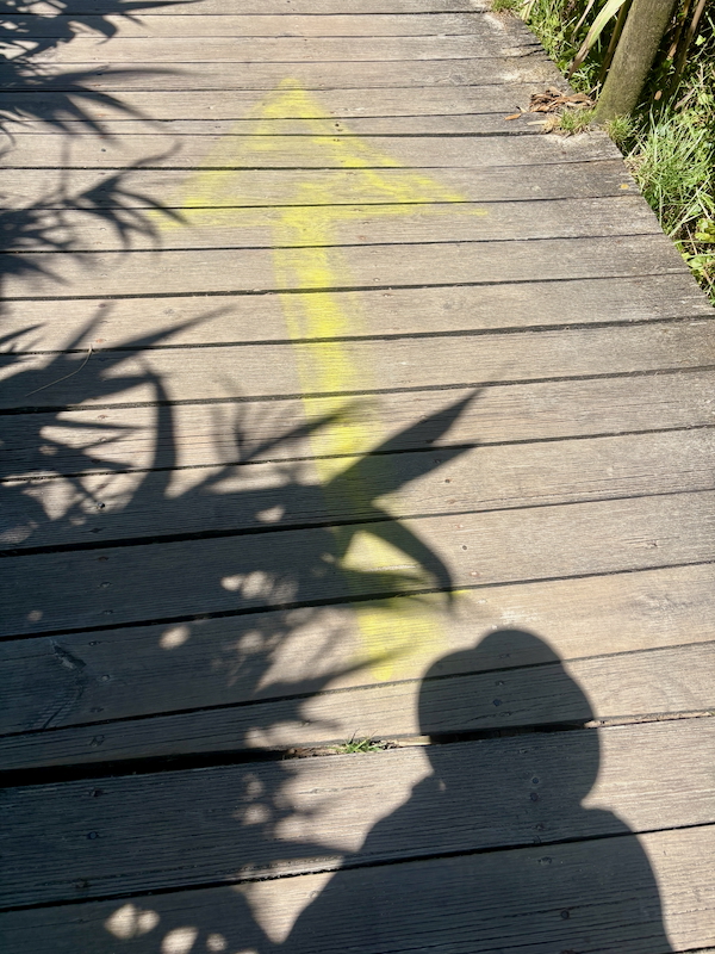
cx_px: 358
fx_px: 716
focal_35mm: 26
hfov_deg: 53.1
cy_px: 477
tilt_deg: -53.6
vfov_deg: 67.3
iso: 50
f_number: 1.6
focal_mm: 5.96
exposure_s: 1/2865
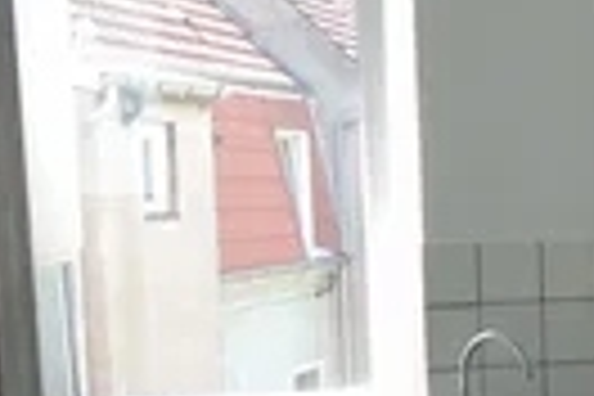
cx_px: 630
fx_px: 1353
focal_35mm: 82
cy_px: 328
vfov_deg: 16.5
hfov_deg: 23.4
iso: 100
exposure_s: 1/50
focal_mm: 4.6
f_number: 3.2
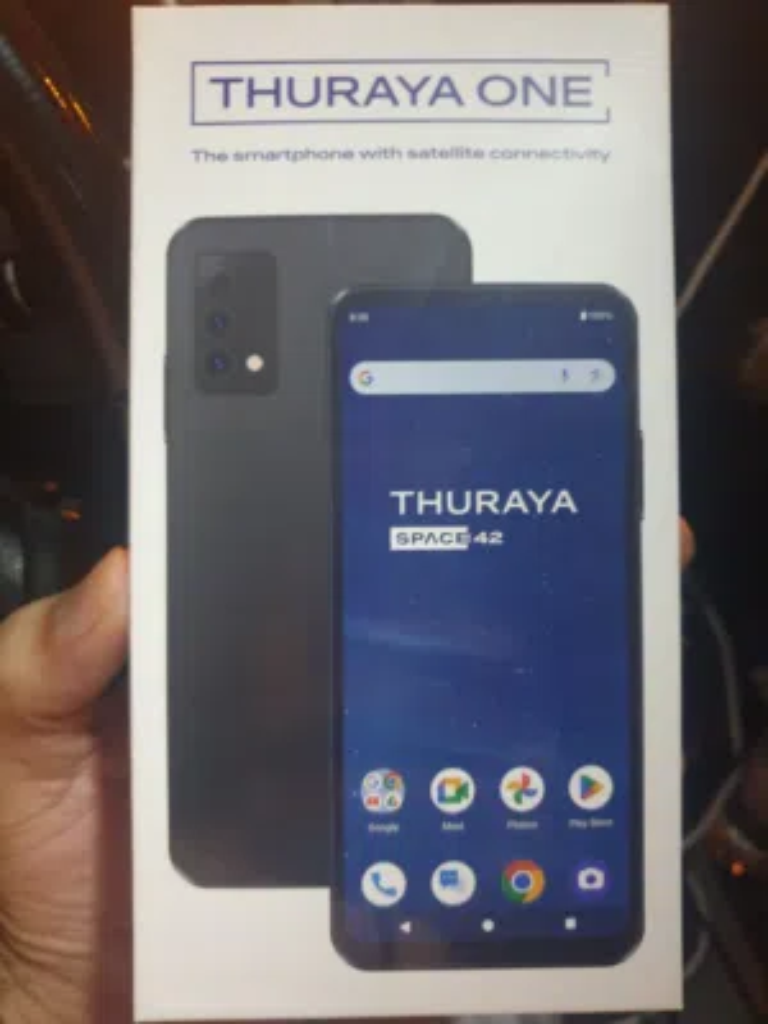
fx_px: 769
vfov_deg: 67.3
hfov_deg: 53.1
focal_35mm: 26
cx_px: 384
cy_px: 512
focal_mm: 4.3
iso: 250
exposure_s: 1/10
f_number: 1.5
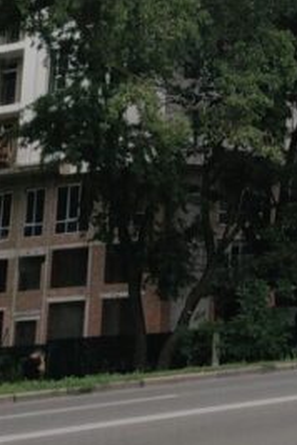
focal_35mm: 100
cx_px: 681
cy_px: -40
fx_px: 1234
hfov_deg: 11.6
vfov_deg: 19.5
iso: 100
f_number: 1.7
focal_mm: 4.25
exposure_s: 1/2553
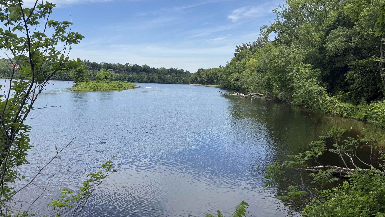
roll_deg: -1.4
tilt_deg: -6.4
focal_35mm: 27
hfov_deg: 69.9
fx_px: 276
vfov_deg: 42.9
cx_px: 190
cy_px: 110
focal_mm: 6.76
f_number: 1.78
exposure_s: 1/3759
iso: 80
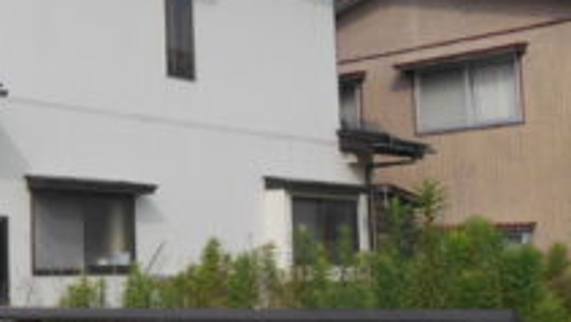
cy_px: 166
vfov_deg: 18.0
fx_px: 1015
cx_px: -49
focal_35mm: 67
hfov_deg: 28.7
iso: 80
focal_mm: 4.6
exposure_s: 1/1250
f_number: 3.2
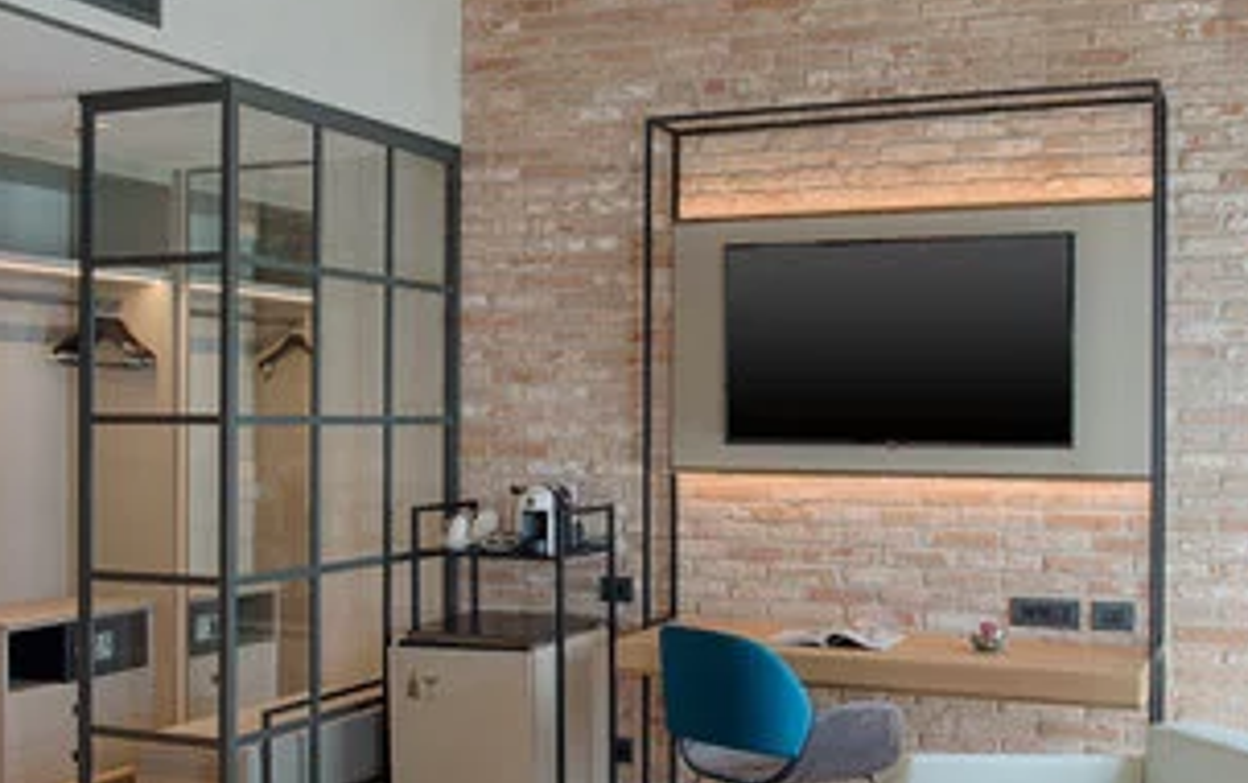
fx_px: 1464
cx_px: 684
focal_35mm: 43
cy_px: 422
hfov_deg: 46.1
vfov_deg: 29.9
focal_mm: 20
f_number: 10
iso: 31
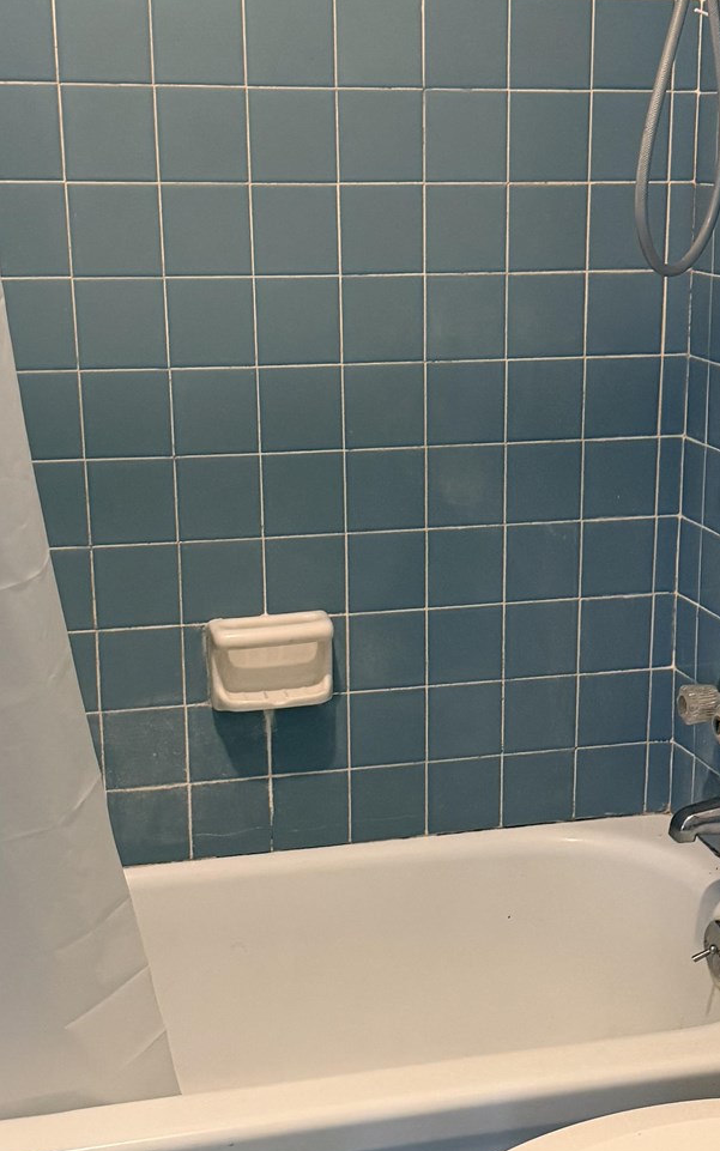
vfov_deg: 33.3
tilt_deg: -18.0
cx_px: 460
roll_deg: +0.5
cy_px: 726
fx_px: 1914
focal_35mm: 61
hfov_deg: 21.2
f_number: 1.78
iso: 320
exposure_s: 1/60
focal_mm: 6.76
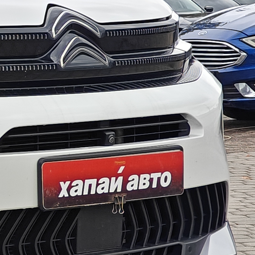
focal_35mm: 189
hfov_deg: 8.6
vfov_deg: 9.2
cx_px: -297
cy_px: 80
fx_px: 1575
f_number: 2
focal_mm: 7.08
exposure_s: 1/890
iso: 50
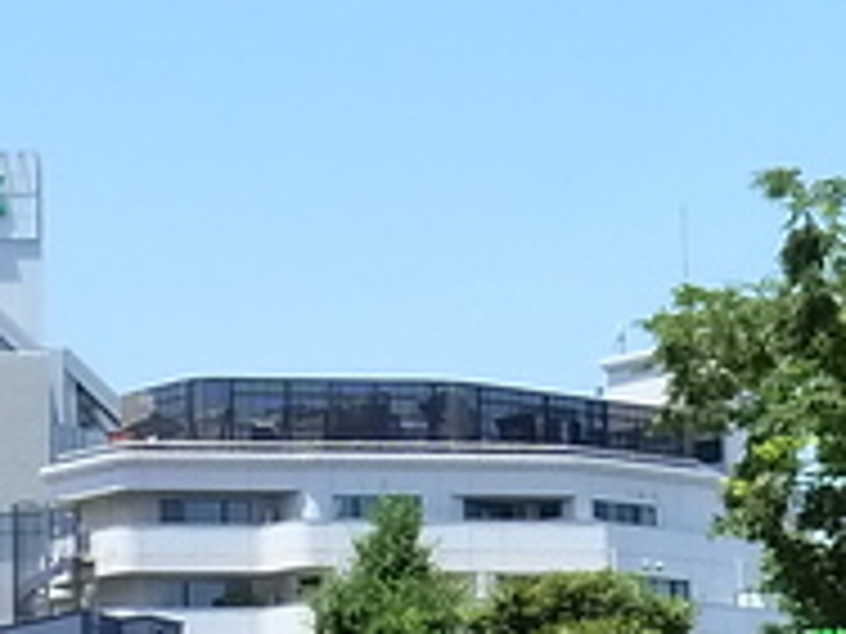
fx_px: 3910
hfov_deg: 12.3
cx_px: 423
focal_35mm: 160
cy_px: 342
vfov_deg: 9.3
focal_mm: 4.1
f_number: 4
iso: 200
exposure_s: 1/400
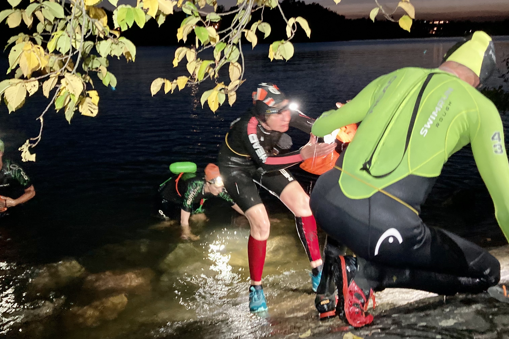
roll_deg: +1.1
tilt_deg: -5.2
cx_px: 205
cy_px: 108
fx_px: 551
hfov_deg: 49.3
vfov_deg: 33.8
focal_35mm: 39
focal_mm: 3.99
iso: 500
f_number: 1.8
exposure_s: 1/30
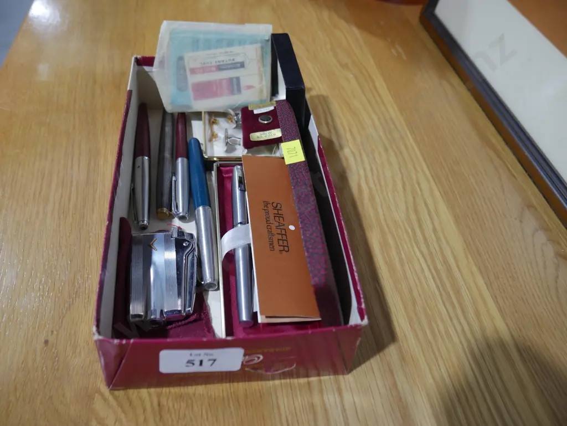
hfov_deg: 56.8
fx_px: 524
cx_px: 284
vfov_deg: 44.2
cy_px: 213
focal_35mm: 32
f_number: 3.6
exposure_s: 1/60
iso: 320
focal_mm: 16
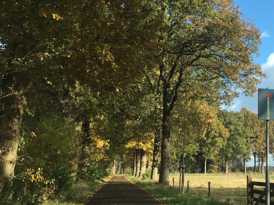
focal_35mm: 52
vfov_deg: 28.0
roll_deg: +0.9
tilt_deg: +11.5
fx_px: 412
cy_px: 86
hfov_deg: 35.2
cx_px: 234
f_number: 2.2
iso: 32
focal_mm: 4.15
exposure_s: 1/732
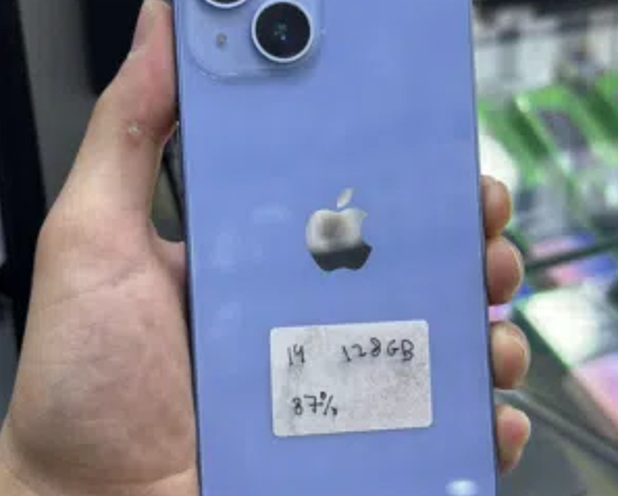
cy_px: 202
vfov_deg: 24.2
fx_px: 1153
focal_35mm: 63
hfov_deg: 30.0
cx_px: 308
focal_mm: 6.86
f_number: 1.78
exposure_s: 1/100
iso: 80
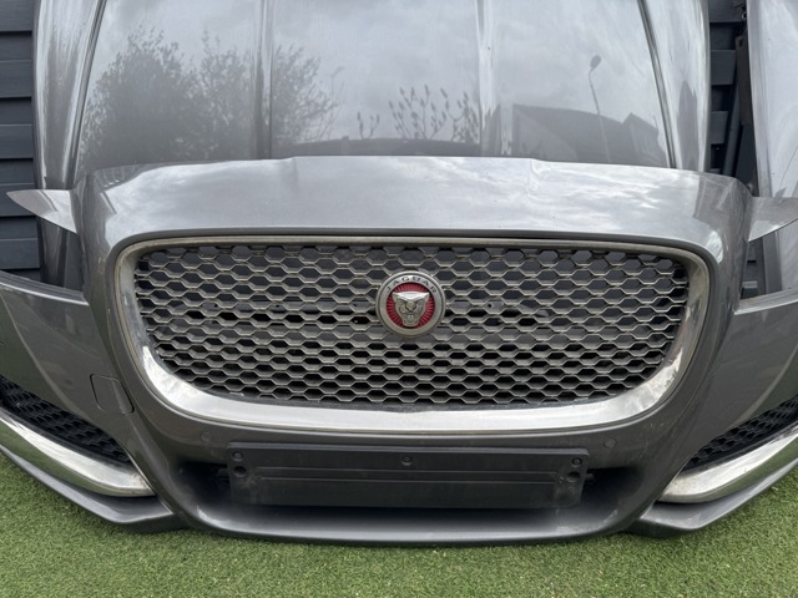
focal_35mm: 24
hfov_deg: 71.6
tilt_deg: -18.8
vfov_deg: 56.8
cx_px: 399
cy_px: 299
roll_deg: +1.6
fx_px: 553
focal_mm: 6.76
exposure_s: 1/1339
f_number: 1.78
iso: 80
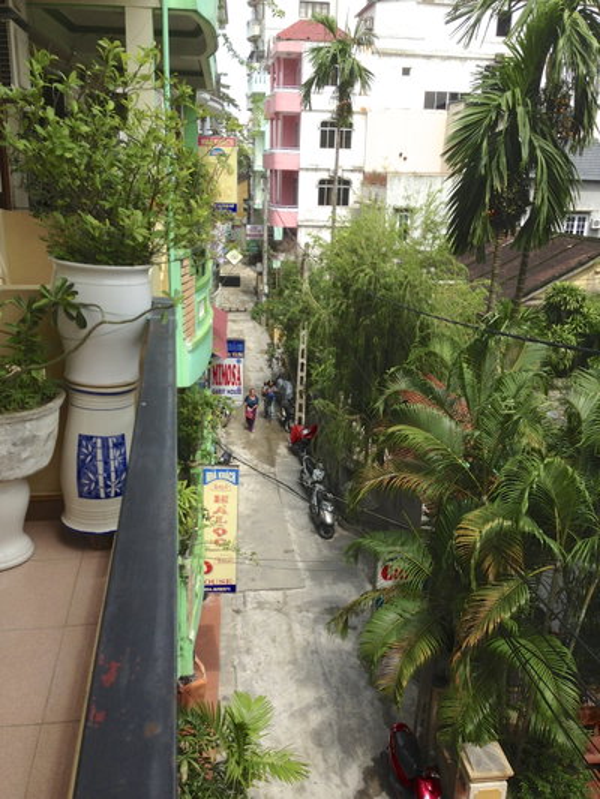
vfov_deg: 55.3
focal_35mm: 33
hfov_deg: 43.0
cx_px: 300
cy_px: 400
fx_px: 762
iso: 50
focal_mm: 4.13
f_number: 2.4
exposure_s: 1/985
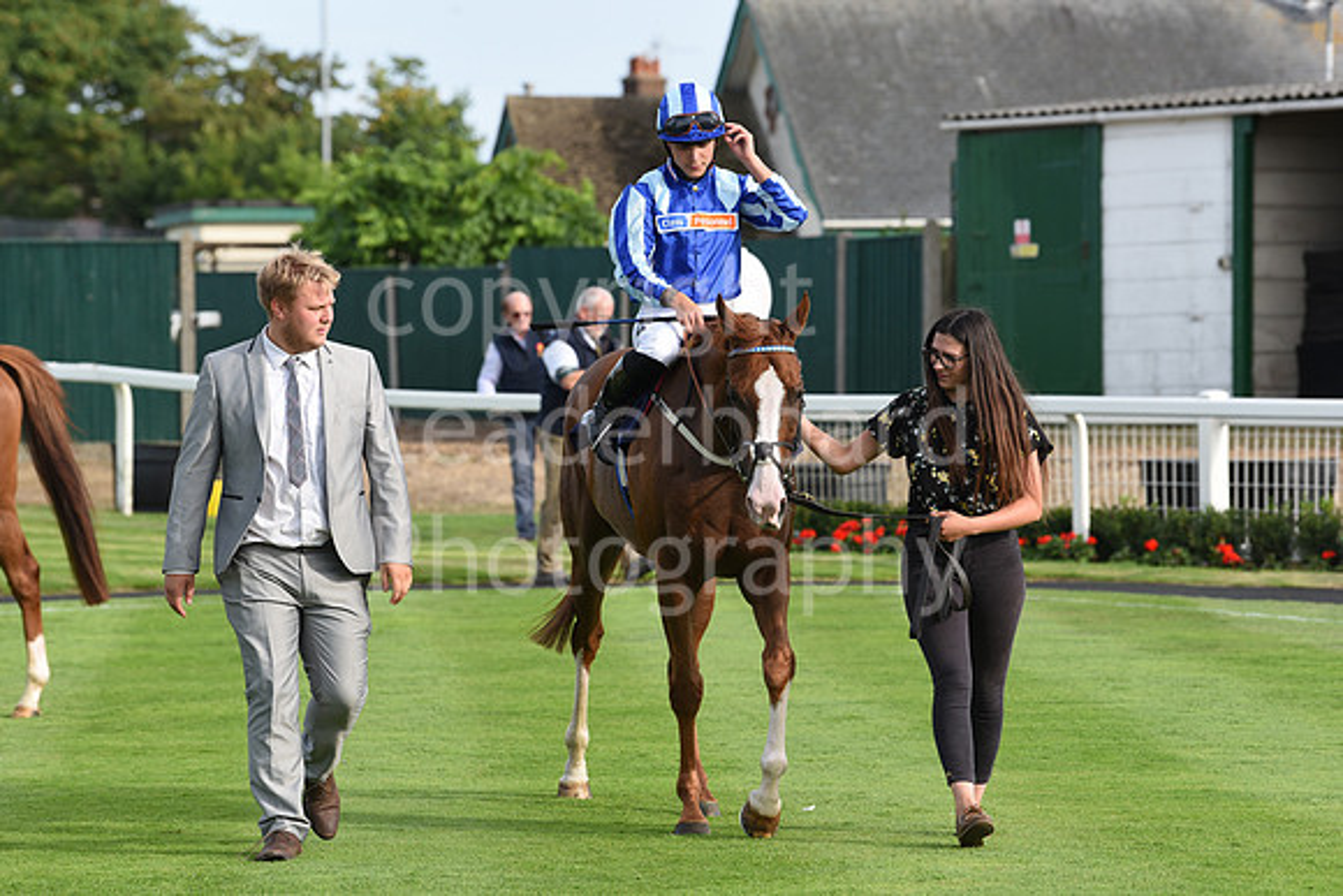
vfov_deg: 7.4
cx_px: 672
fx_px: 6903
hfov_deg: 11.1
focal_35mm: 185
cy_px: 448
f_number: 5.6
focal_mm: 185
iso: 400
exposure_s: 1/1000
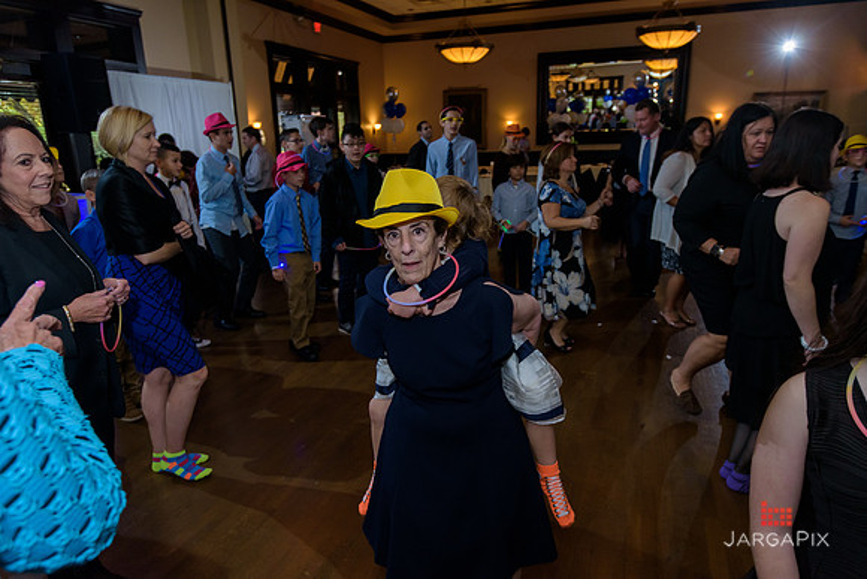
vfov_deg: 53.2
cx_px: 434
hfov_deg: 73.7
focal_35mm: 24
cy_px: 290
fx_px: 578
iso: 1600
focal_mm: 24
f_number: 4
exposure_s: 1/125
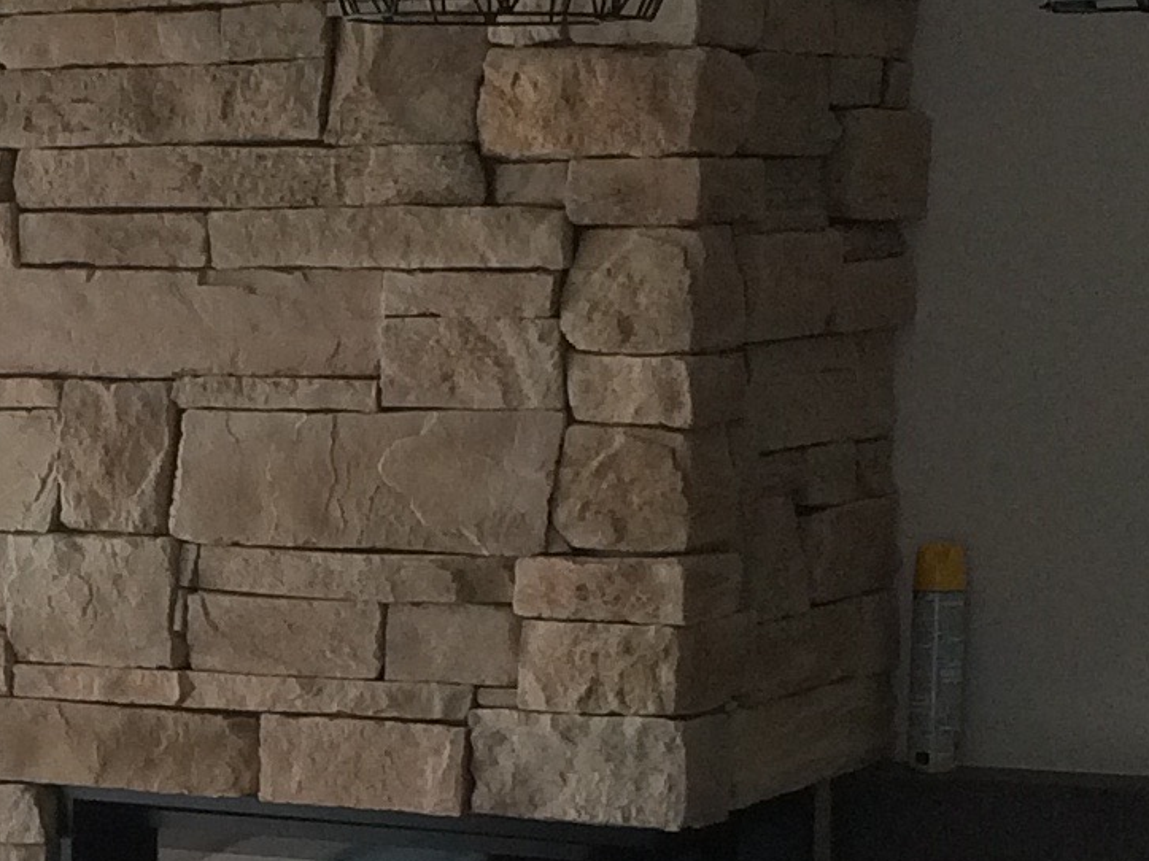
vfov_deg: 11.1
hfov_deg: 14.8
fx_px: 4348
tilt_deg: -9.1
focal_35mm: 131
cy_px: 998
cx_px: -40
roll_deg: +0.1
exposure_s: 1/100
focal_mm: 4.15
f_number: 2.2
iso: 64
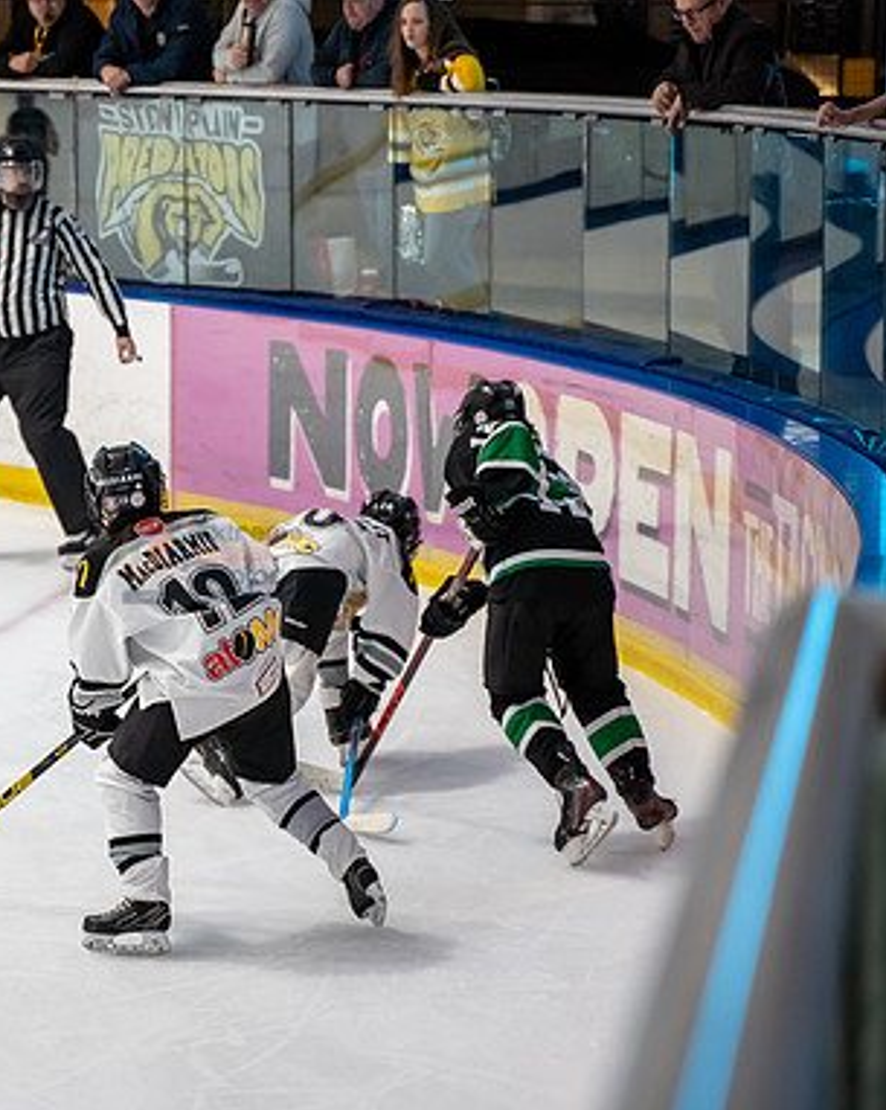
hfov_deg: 14.3
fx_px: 3511
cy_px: 559
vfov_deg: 18.0
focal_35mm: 107
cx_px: 247
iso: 2500
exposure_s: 1/1000
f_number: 2.8
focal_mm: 75
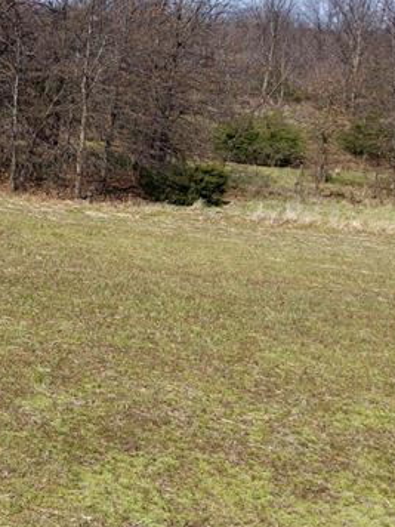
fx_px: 1050
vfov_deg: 27.8
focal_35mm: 69
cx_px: -274
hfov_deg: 17.9
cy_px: 129
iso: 160
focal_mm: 8.67
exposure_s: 1/6000
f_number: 1.8
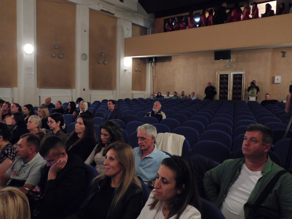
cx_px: 146
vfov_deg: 46.8
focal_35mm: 30
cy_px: 110
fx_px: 253
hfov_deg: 60.0
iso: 1600
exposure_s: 1/15
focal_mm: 5.3
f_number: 3.2
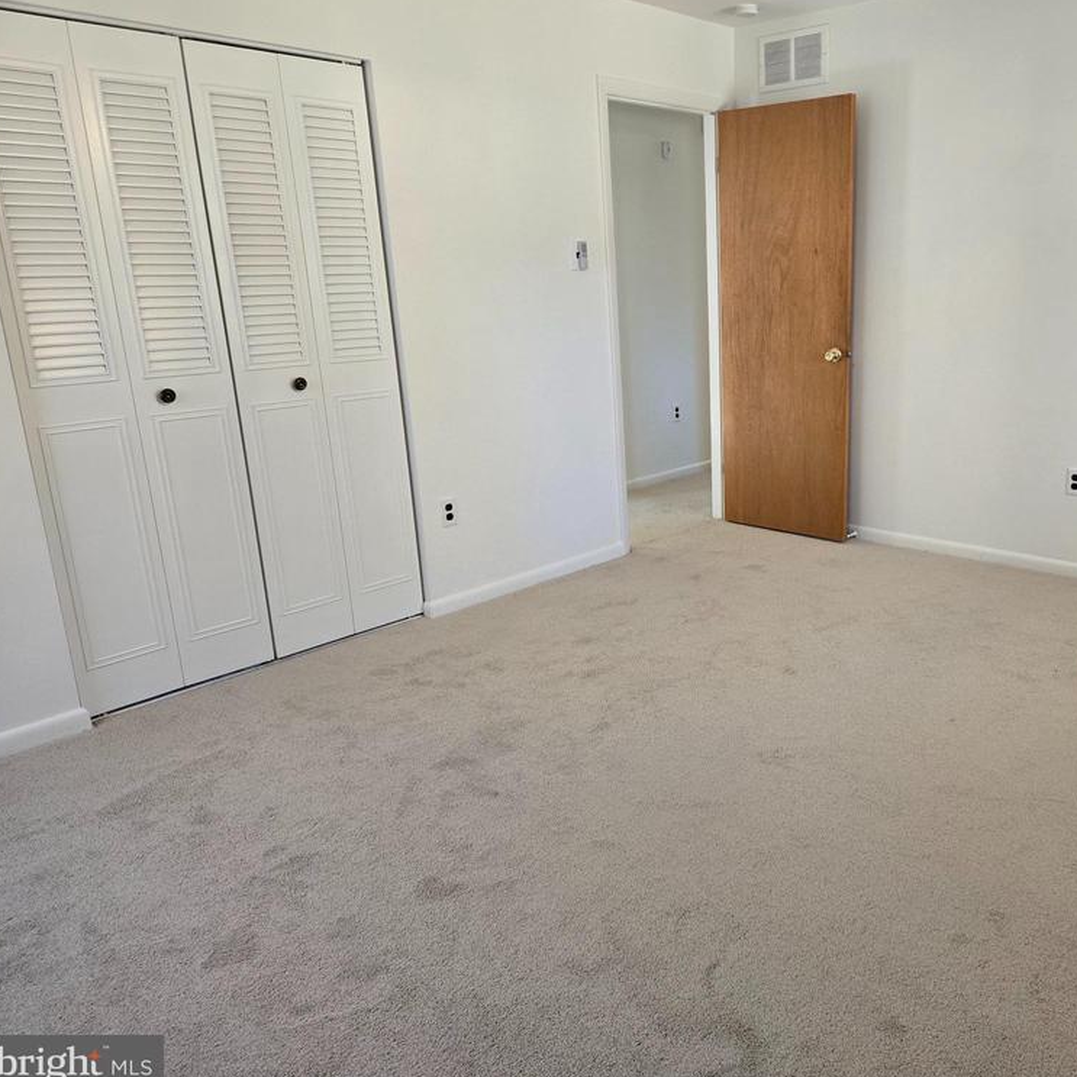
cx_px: 725
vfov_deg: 57.3
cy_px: 538
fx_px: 986
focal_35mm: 28
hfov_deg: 56.0
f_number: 1.8
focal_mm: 5.4
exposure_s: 1/120
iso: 400
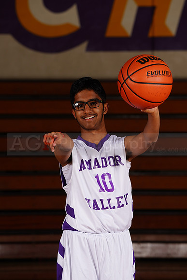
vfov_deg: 9.4
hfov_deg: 6.3
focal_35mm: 218
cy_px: 140
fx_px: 1697
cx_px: 94
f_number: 8
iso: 200
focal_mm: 218
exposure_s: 1/200
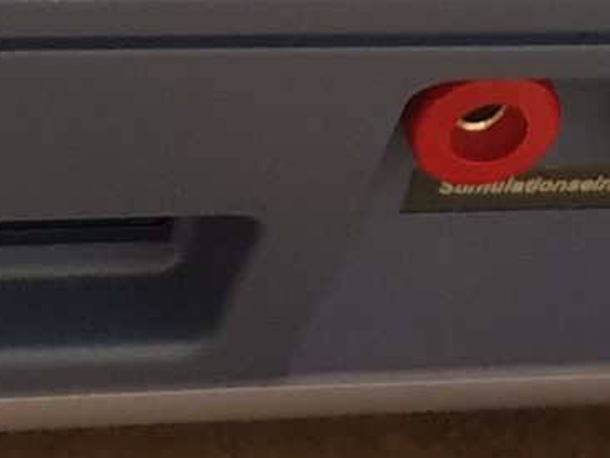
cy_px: -294
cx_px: 386
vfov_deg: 8.0
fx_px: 3190
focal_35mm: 181
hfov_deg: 10.9
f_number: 1.5
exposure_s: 1/50
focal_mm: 4.3
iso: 320
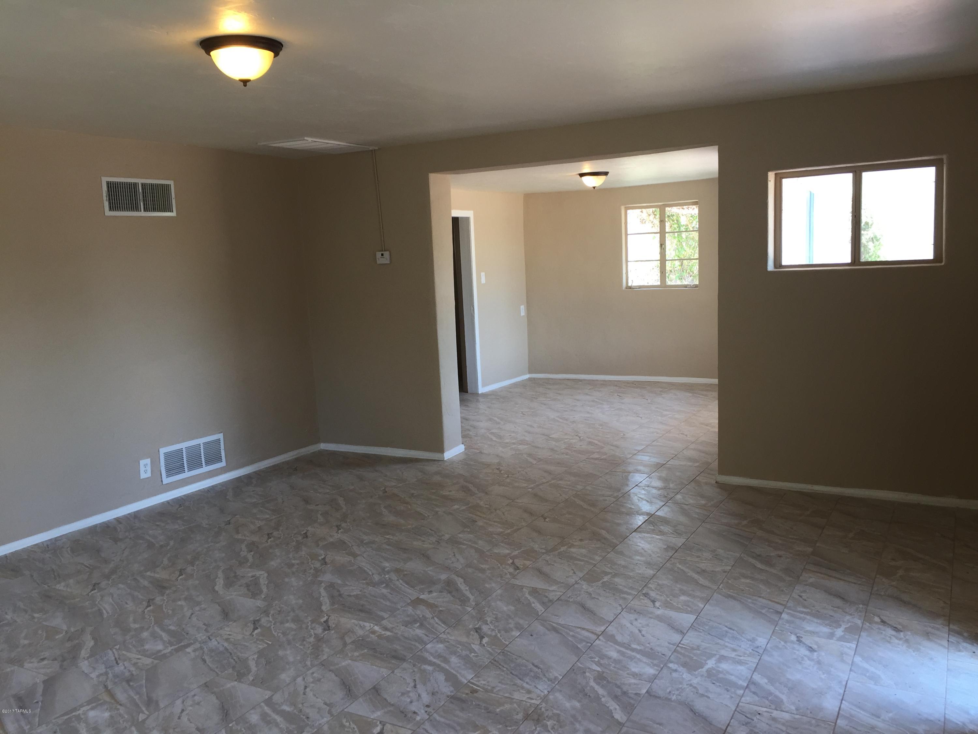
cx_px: 489
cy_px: 367
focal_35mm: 29
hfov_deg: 61.7
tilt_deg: -9.7
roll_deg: +1.7
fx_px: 819
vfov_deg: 48.2
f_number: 2.2
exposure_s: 1/60
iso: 40
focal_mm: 4.15
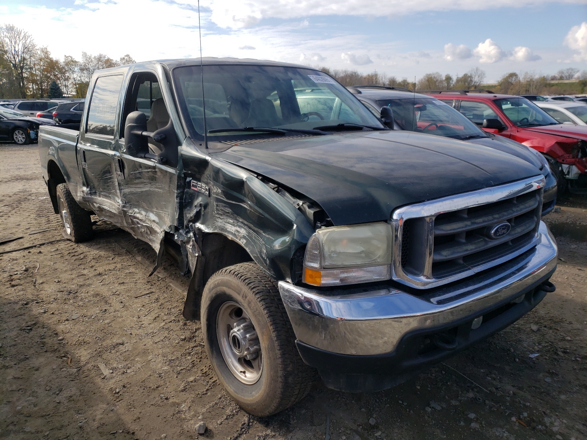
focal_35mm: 26
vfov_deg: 53.1
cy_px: 220
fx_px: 441
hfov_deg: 67.3
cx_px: 294
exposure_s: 1/2500
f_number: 1.5
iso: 50
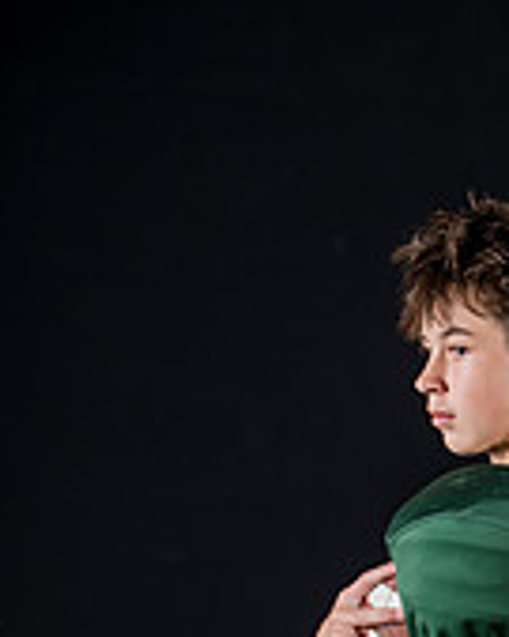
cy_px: 829
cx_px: 509
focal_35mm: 237
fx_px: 4467
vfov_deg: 8.1
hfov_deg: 6.5
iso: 200
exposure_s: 1/160
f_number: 4
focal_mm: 95
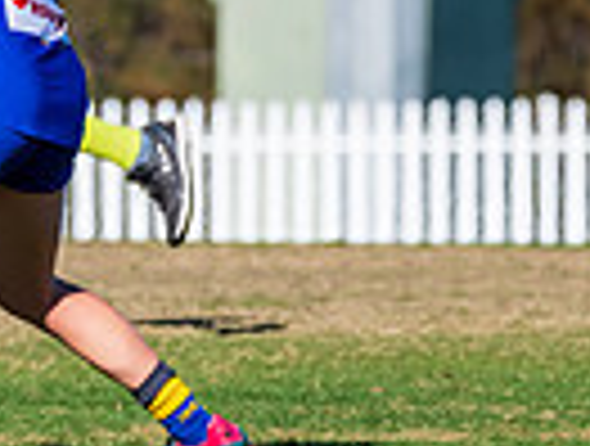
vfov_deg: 0.8
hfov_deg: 1.1
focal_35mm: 1793
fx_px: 30644
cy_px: 34
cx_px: -503
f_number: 10
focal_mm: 380
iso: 800
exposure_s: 1/2000
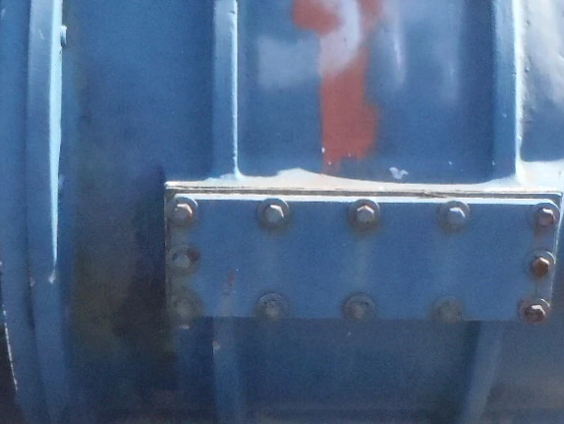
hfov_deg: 25.0
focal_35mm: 78
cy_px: 134
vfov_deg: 18.8
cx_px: 307
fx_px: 1271
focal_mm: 5
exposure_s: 1/160
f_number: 10
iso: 800
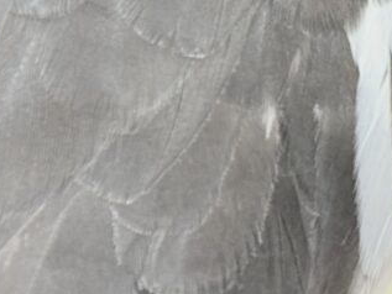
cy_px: -175
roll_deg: +0.6
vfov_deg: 7.4
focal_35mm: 197
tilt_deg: -22.3
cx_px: 569
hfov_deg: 9.8
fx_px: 2232
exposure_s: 1/50
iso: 50
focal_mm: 5.96
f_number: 1.6
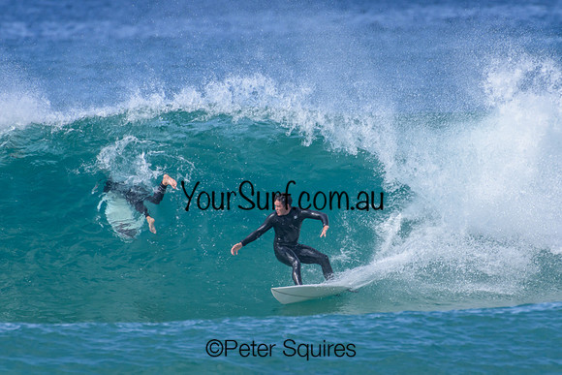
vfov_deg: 1.4
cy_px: 188
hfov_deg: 2.1
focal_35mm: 1000
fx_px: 15614
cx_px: 281
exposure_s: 1/2000
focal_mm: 1000
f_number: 11
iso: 1250
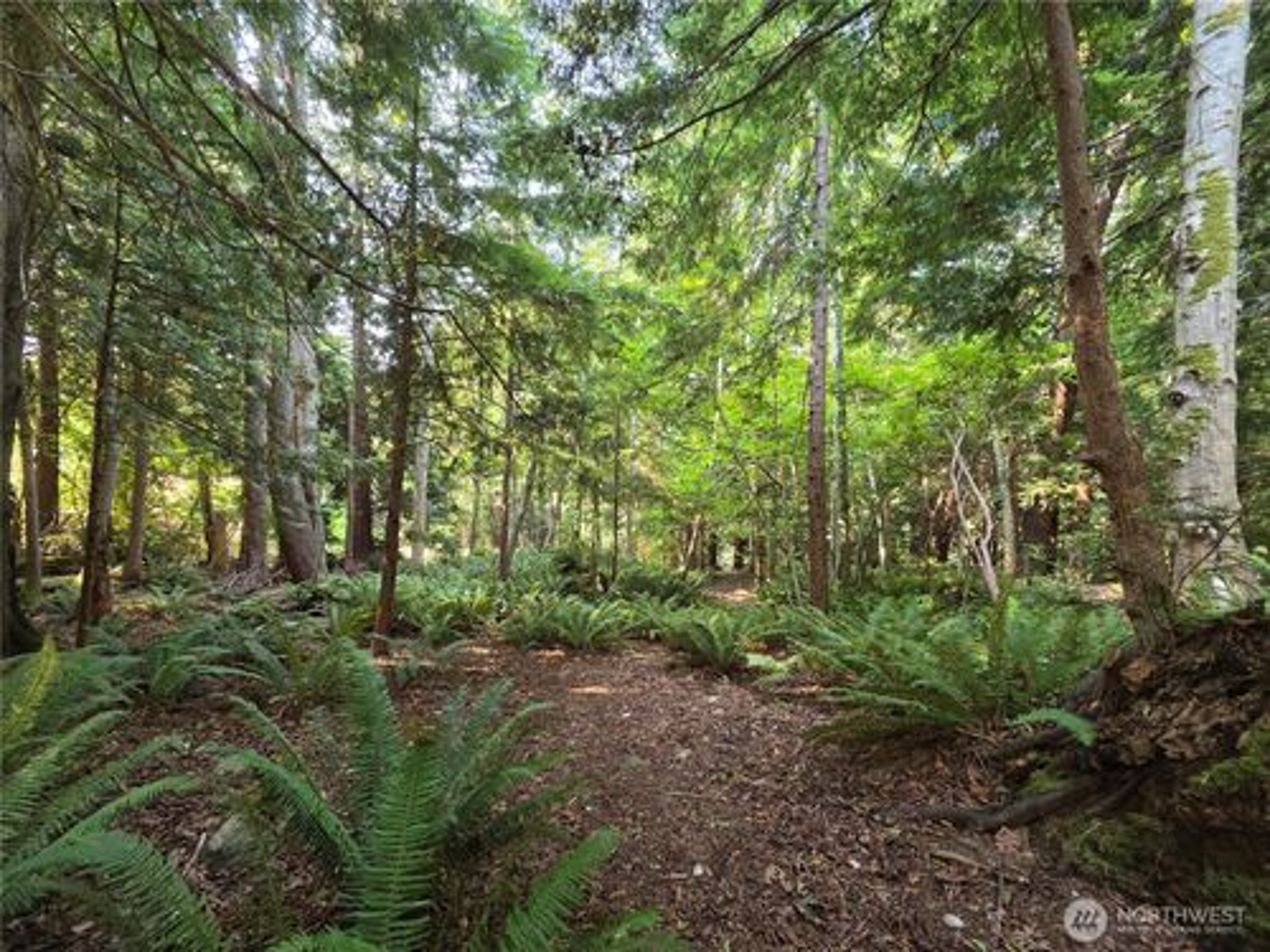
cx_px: 635
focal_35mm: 13
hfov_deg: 106.2
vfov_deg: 89.9
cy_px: 476
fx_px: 477
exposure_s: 1/120
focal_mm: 2.2
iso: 320
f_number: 1.9
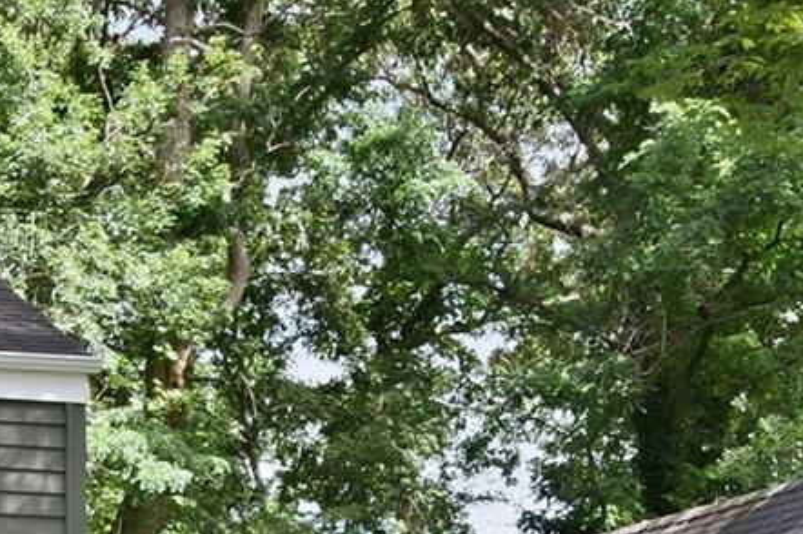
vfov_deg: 9.7
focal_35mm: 139
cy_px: 680
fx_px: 3098
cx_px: -7
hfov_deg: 14.5
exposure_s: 1/50
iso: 100
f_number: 6.3
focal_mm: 20
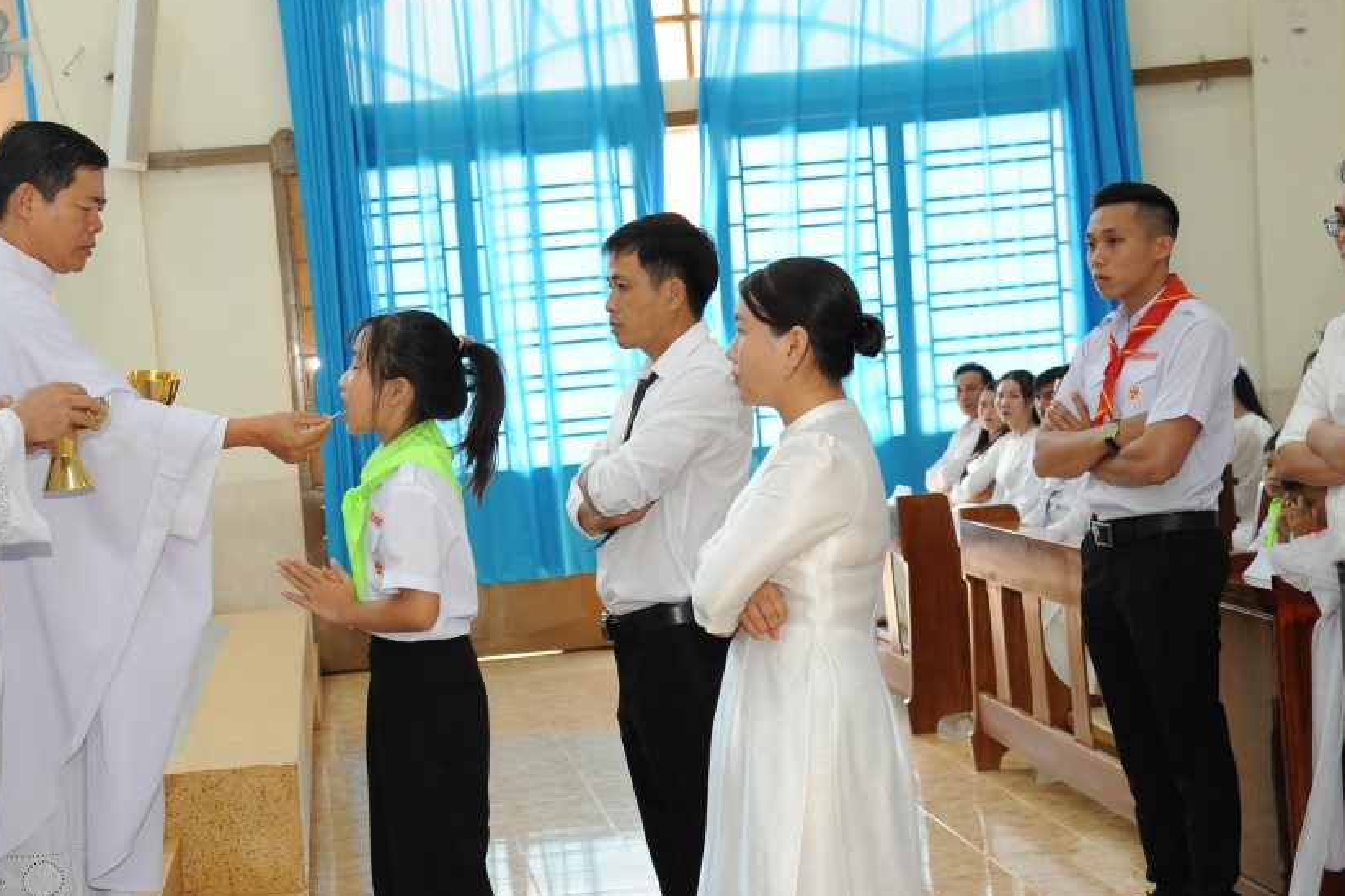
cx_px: 504
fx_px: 2615
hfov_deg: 28.7
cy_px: 539
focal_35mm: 70
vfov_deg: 19.4
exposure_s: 1/125
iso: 1600
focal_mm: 50
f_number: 5
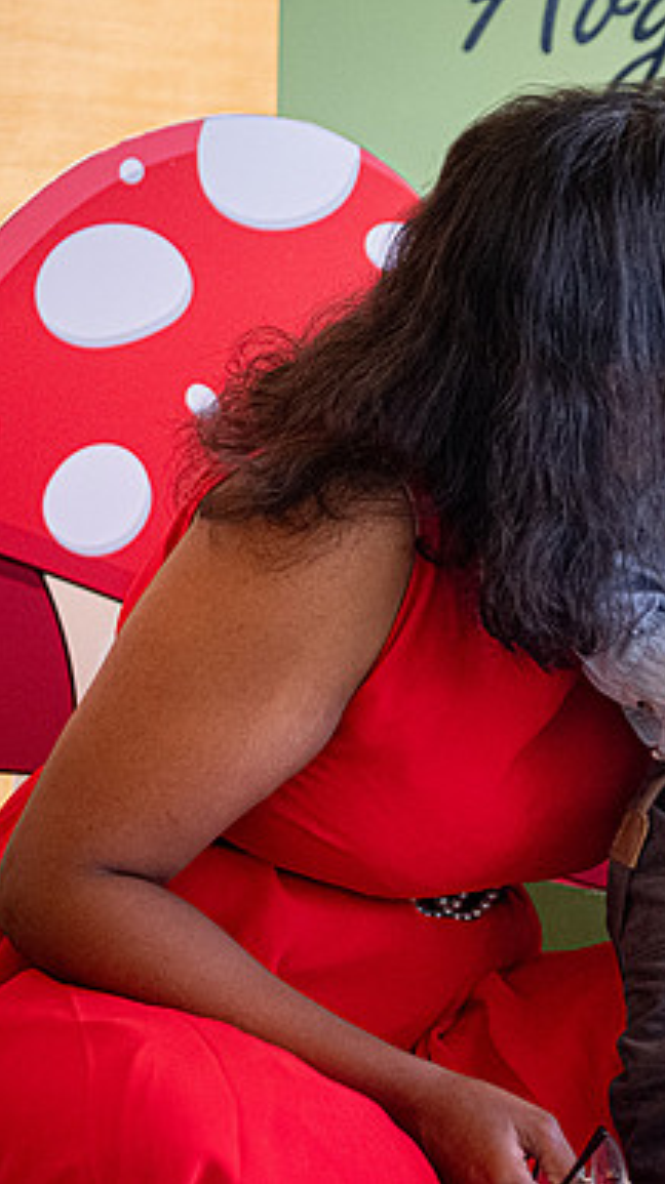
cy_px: 592
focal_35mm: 169
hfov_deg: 7.1
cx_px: 865
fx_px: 5308
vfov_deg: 12.7
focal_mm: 71.5
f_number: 2.8
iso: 3200
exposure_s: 1/60
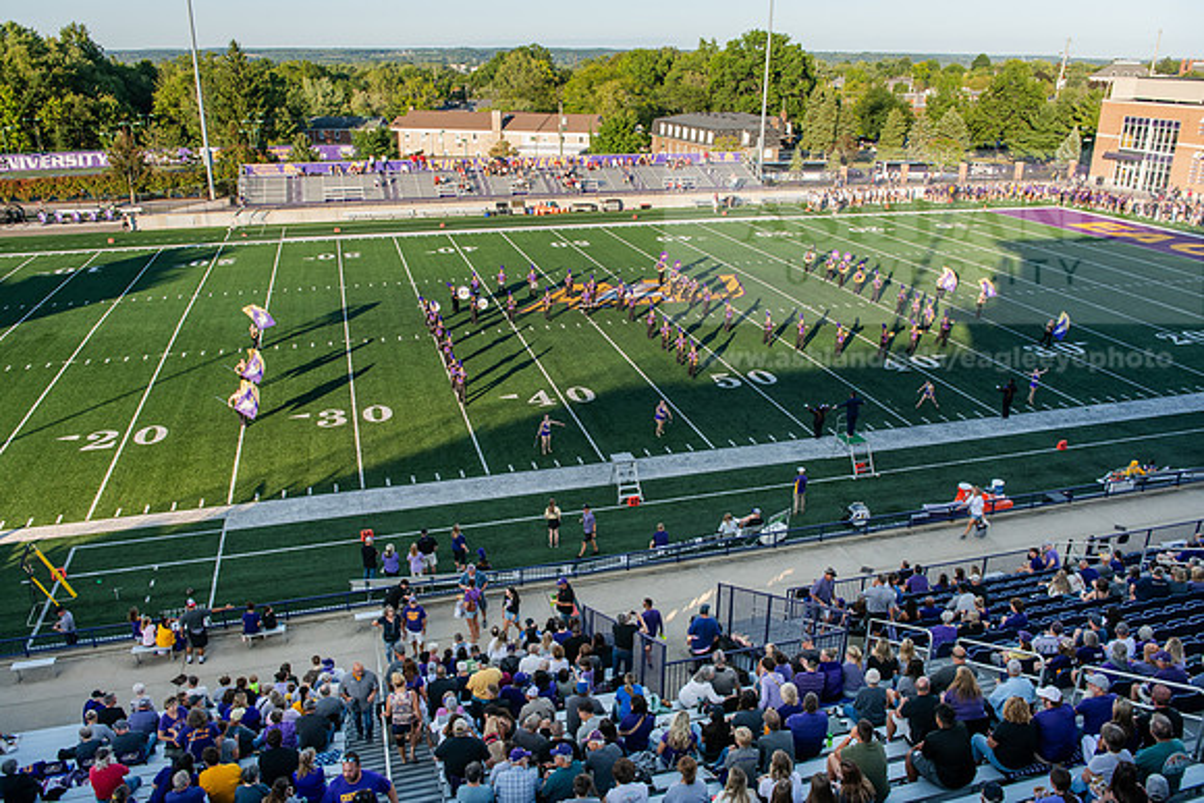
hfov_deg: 65.5
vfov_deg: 46.4
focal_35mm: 28
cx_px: 602
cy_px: 402
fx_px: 937
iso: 320
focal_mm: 28
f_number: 5.6
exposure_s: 1/500
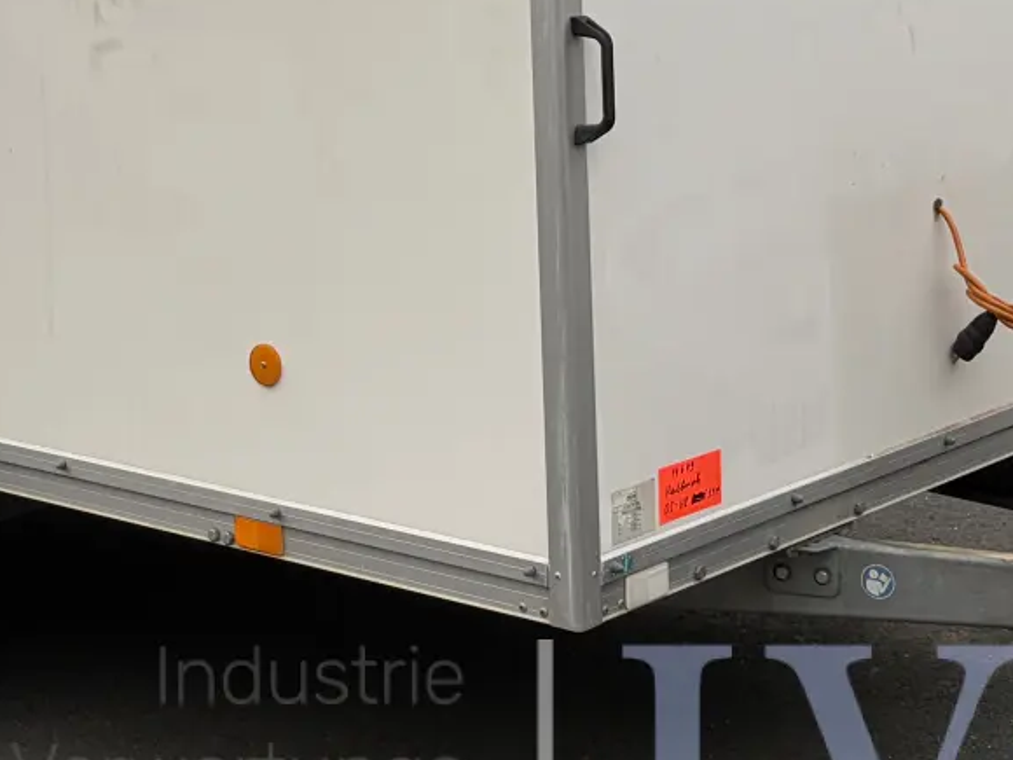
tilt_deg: -0.6
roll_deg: +0.5
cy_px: -107
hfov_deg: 22.6
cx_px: 260
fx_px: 2517
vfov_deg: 16.6
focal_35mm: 86
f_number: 1.6
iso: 50
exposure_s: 1/571
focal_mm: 5.96
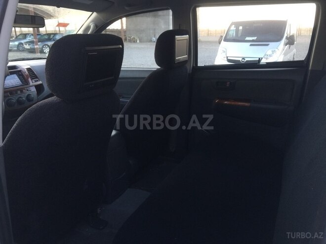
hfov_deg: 61.7
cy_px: 122
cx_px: 163
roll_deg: +1.0
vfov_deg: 48.2
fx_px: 273
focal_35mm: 29
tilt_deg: -17.1
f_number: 2.2
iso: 40
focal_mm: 4.15
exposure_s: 1/33
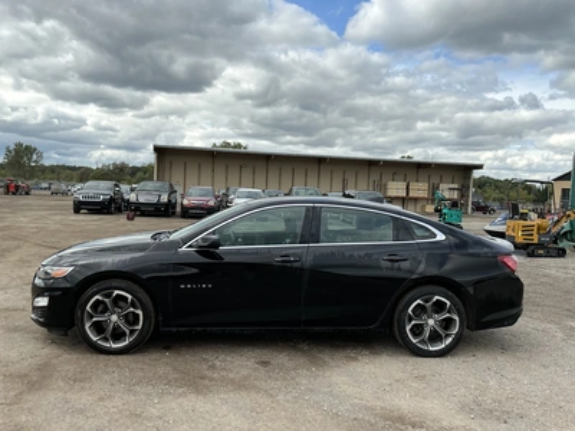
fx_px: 465
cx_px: 288
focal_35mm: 28
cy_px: 216
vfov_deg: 49.7
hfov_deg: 63.4
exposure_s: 1/1377
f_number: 1.8
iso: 25
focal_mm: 3
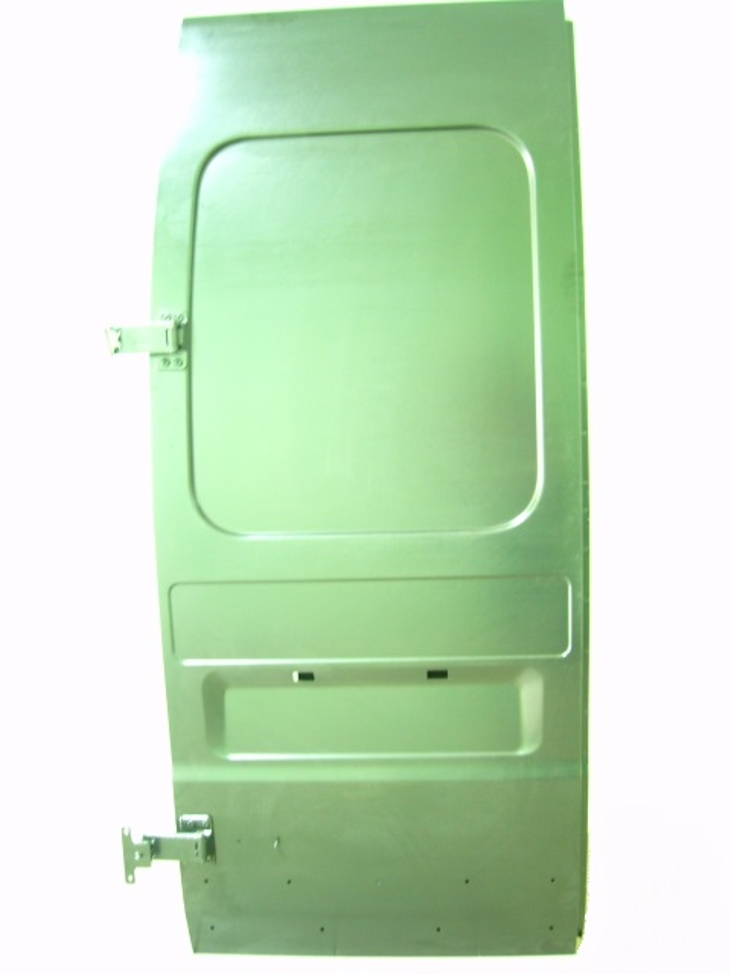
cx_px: 366
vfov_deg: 49.0
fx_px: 1070
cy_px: 487
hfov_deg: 37.7
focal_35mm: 38
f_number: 2.8
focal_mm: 7.9
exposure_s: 1/1.25
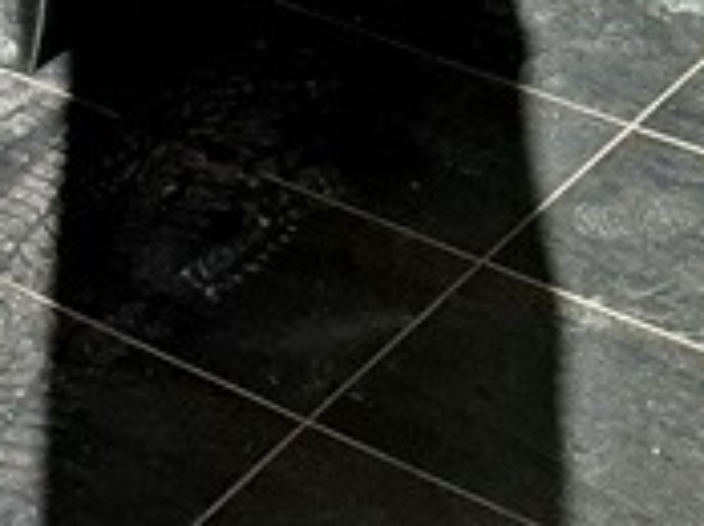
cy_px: -573
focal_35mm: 135
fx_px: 2742
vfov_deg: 10.0
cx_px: -477
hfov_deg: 13.4
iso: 50
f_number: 1.8
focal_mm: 5.54
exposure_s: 1/503
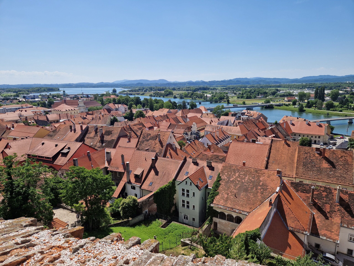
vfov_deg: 58.9
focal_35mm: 23
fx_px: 235
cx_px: 177
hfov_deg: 73.9
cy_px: 133
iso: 50
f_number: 1.8
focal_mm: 5.4
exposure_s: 1/2256
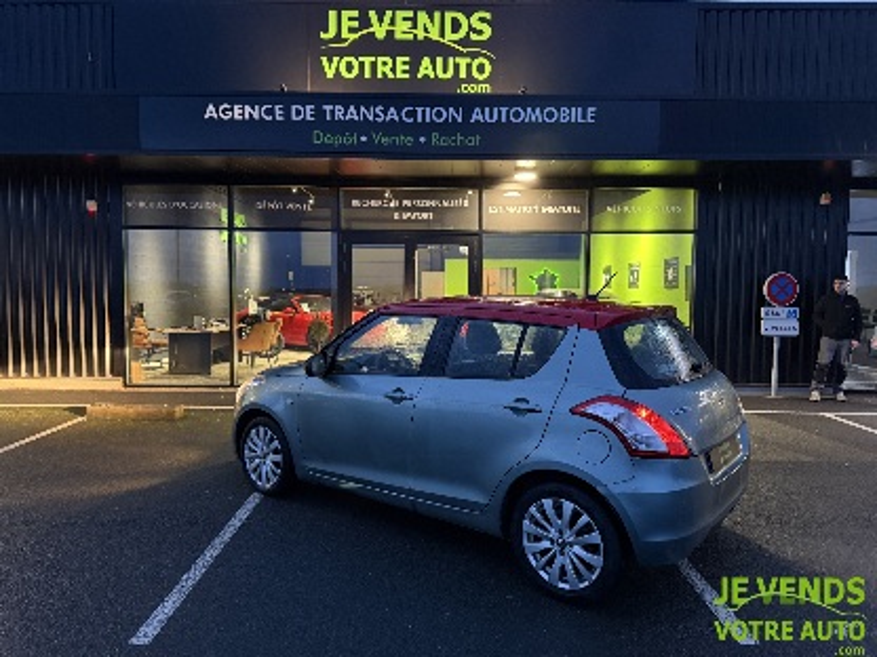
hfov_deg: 71.6
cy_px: 328
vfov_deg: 56.8
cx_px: 438
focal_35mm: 24
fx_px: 608
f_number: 1.78
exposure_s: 1/33
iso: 800
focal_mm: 6.76
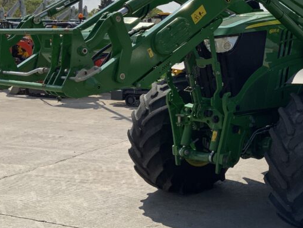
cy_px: 64
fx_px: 508
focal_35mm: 58
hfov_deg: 31.8
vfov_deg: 25.0
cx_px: 267
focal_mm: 3
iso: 20
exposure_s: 1/4405
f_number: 1.8
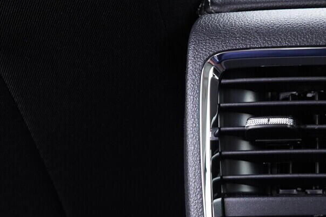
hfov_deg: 22.5
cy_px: 197
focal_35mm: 86
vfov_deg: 15.7
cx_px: 341
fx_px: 779
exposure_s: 1/40
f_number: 2.8
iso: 640
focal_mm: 24
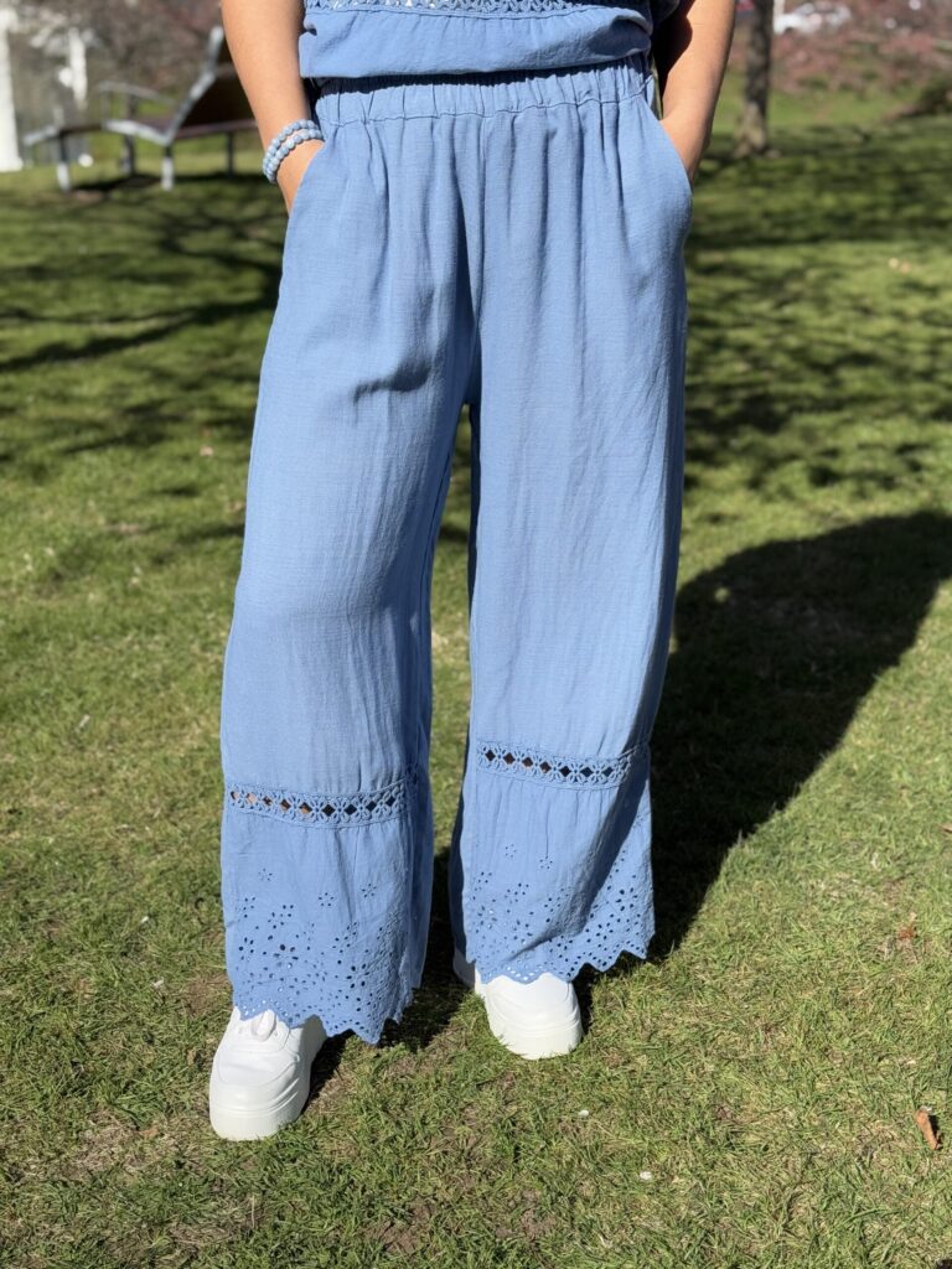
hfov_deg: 30.3
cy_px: 634
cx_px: 476
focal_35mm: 48
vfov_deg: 39.7
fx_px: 1760
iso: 64
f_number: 1.78
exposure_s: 1/4587
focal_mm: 6.76
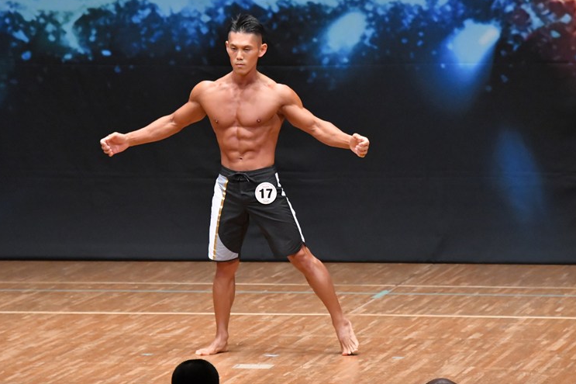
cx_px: 283
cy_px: 191
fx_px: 5007
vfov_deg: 4.4
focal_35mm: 313
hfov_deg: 6.6
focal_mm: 200
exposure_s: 1/400
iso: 8000
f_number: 5.6
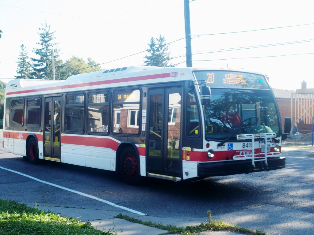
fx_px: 499
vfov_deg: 26.6
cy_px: 118
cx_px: 157
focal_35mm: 55
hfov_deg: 34.9
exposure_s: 1/160
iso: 80
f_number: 4
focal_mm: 9.7
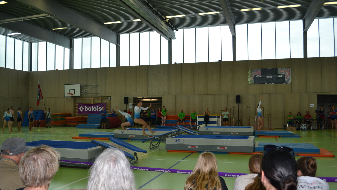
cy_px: 107
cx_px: 167
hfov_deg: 61.0
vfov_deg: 36.6
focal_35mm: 32
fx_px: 286
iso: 125
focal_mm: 20
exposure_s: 1/125
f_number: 4
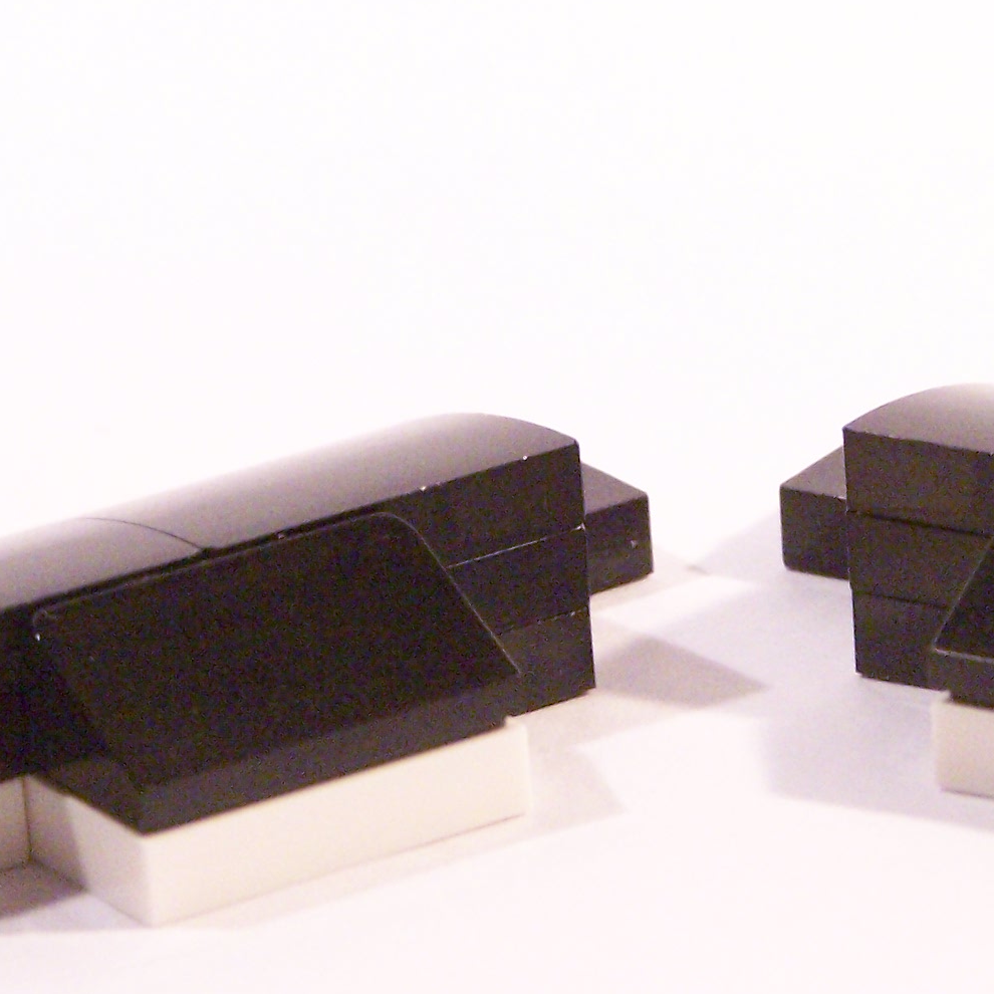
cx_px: 729
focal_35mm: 269
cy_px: 492
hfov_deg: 6.5
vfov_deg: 6.5
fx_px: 8739
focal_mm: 19.4
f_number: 3.6
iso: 400
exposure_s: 1/30
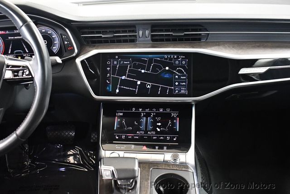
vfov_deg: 36.9
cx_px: 145
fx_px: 290
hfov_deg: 53.1
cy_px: 97
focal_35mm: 36
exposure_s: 1/60
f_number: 3.5
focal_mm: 18
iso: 4000
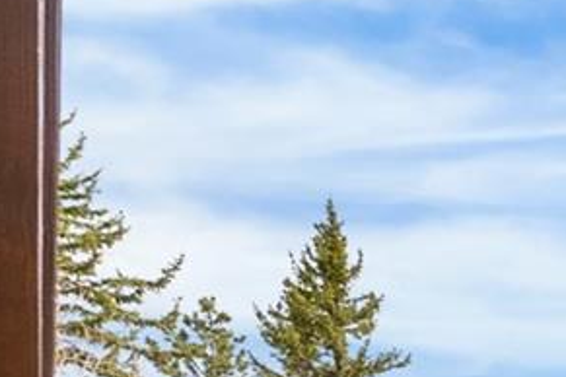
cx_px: 1453
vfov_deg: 13.5
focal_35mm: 88
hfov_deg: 13.7
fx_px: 1383
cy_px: 729
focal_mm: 16
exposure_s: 1/25
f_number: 8
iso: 200
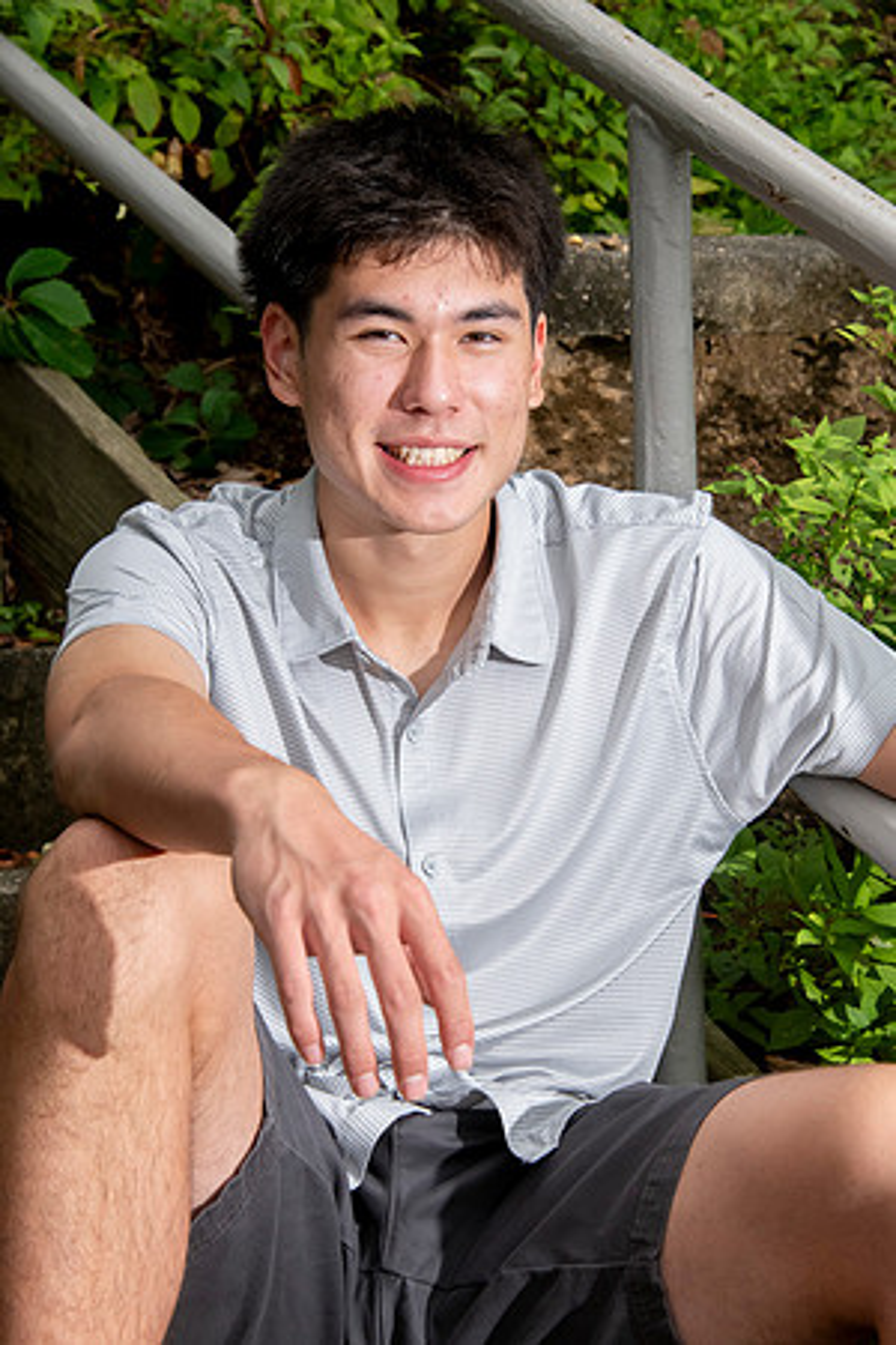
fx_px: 3920
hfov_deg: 13.0
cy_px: 672
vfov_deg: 19.5
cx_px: 448
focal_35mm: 105
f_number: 10
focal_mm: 105
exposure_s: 1/160
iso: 2000
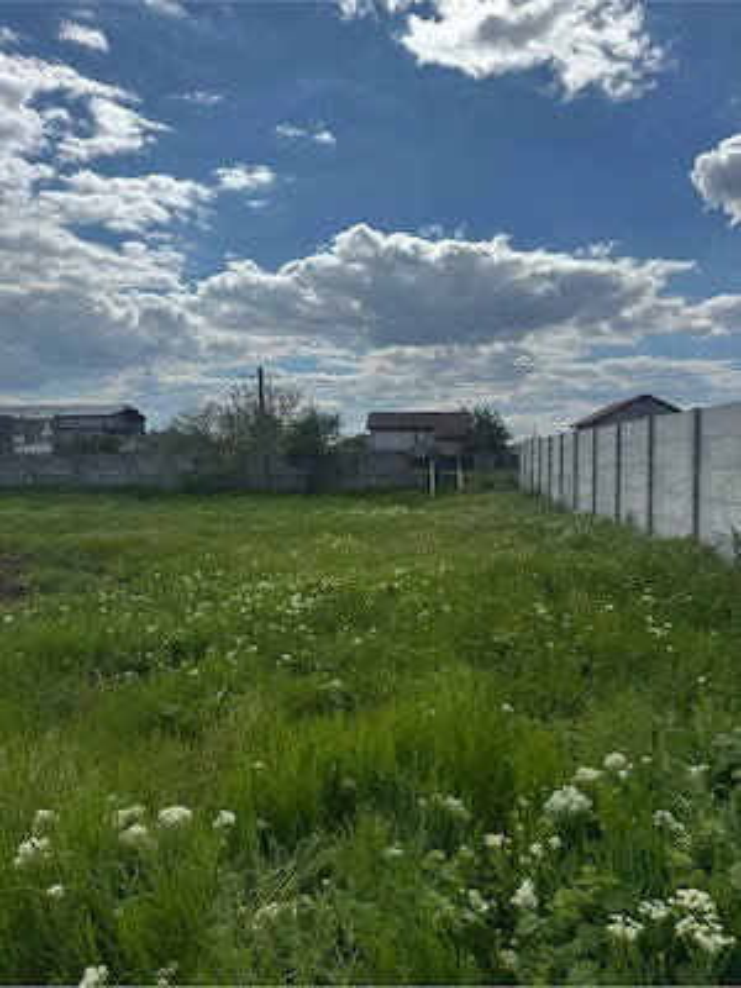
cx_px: 370
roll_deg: -0.2
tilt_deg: -1.9
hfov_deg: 56.8
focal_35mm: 24
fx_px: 685
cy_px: 494
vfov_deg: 71.6
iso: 80
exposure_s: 1/12346
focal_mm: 6.76
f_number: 1.78
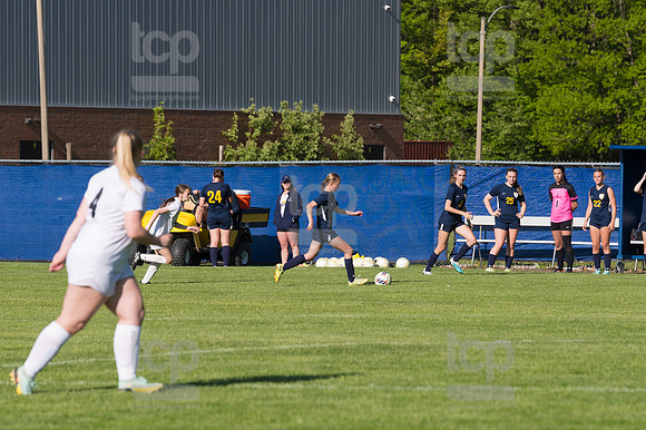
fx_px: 5380
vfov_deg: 4.6
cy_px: 215
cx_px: 323
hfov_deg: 6.9
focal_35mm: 300
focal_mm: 200
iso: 250
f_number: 5.6
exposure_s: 1/1600
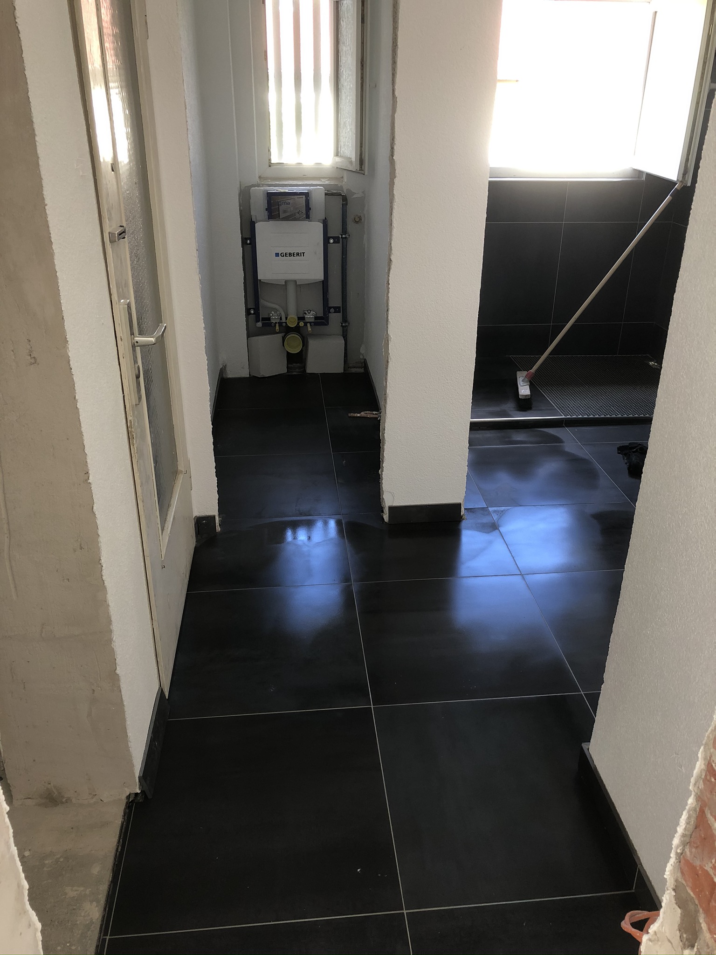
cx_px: 358
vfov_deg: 63.4
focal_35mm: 28
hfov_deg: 49.7
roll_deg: +0.5
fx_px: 772
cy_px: 478
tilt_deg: -25.2
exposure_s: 1/30
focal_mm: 3.99
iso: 40
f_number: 1.8
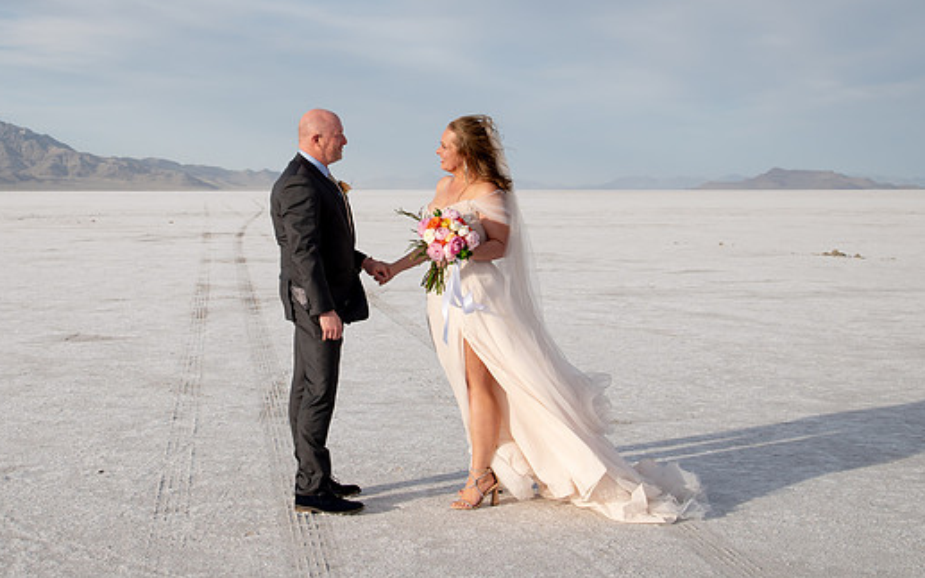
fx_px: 1487
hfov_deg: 34.3
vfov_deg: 21.8
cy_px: 166
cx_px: 323
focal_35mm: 59
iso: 200
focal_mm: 38
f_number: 8
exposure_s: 1/800
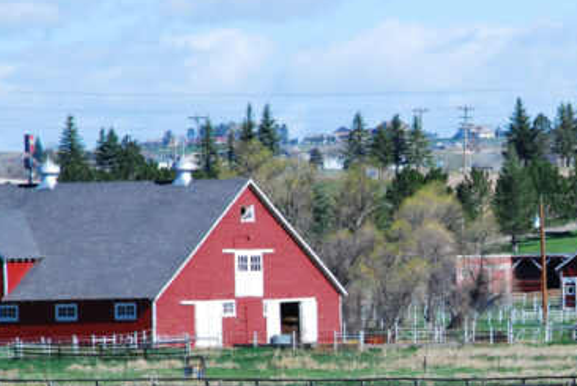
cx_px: 534
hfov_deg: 3.7
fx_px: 8842
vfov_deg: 2.5
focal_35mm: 551
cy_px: 347
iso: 400
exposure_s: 1/400
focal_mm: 180
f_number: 11
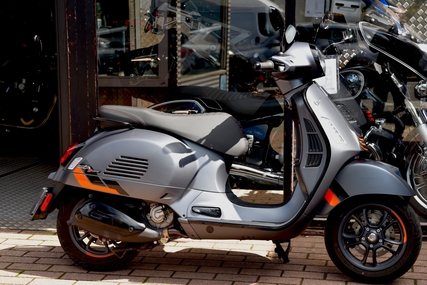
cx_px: 229
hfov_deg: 26.3
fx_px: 914
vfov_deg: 17.7
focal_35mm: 77
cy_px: 154
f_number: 5.6
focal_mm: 70
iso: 100
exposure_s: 1/125
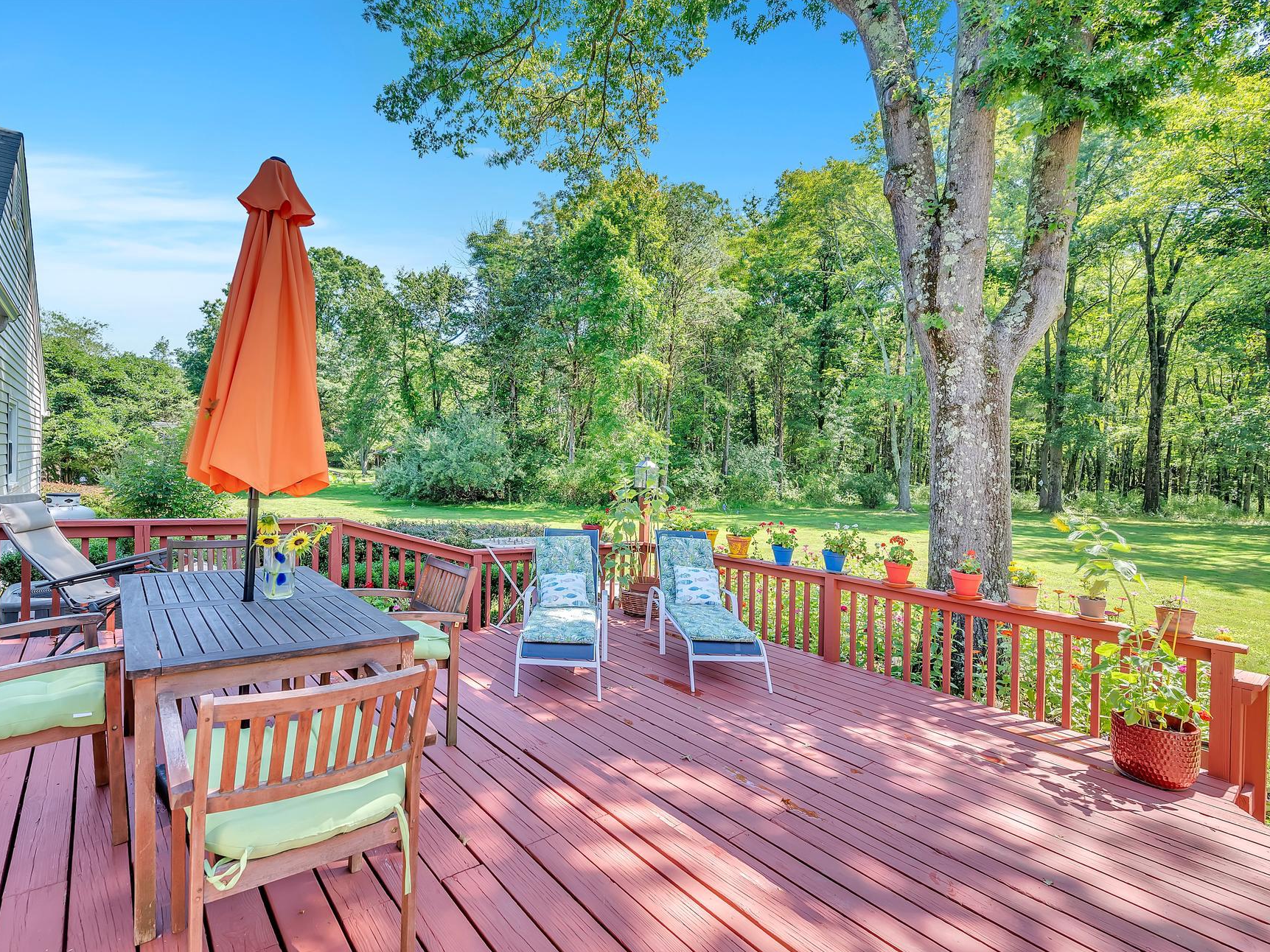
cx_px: 574
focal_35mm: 16
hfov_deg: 94.2
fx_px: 587
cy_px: 501
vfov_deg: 78.0
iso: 200
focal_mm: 14
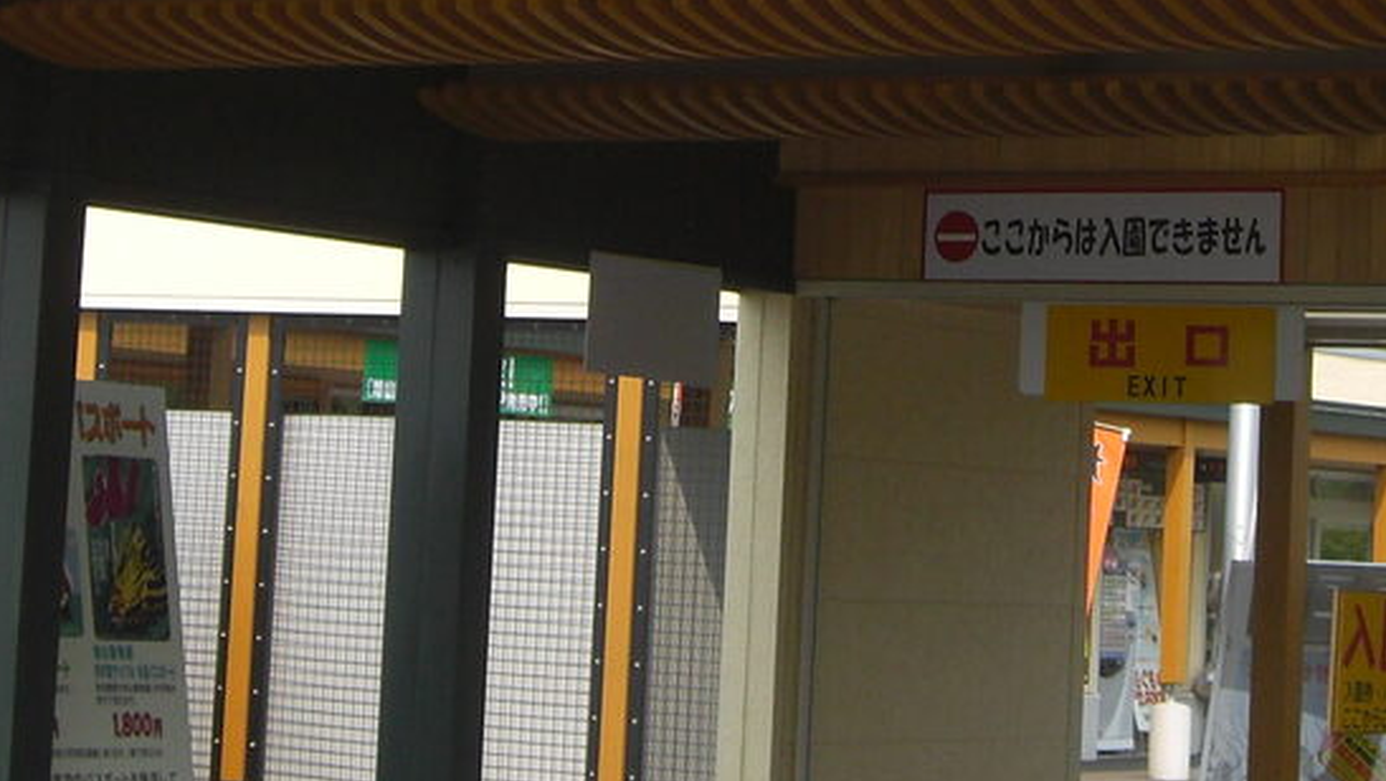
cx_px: 902
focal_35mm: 121
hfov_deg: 17.7
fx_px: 4448
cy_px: -188
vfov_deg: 9.9
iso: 80
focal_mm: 7.9
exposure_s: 1/640
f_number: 4
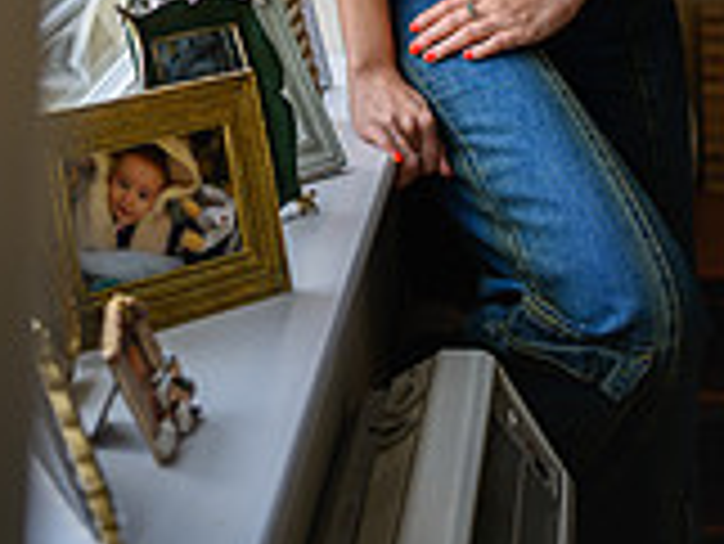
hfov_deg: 20.9
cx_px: 360
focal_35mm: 94
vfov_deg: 14.1
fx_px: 1967
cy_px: -405
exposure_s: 1/125
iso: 64
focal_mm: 35
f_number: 2
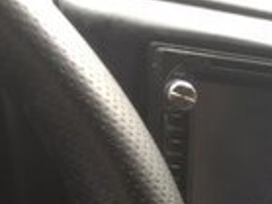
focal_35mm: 138
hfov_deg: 12.6
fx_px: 1083
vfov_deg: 10.0
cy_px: 401
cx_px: 534
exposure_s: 1/100
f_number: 2.2
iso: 32
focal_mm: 4.15
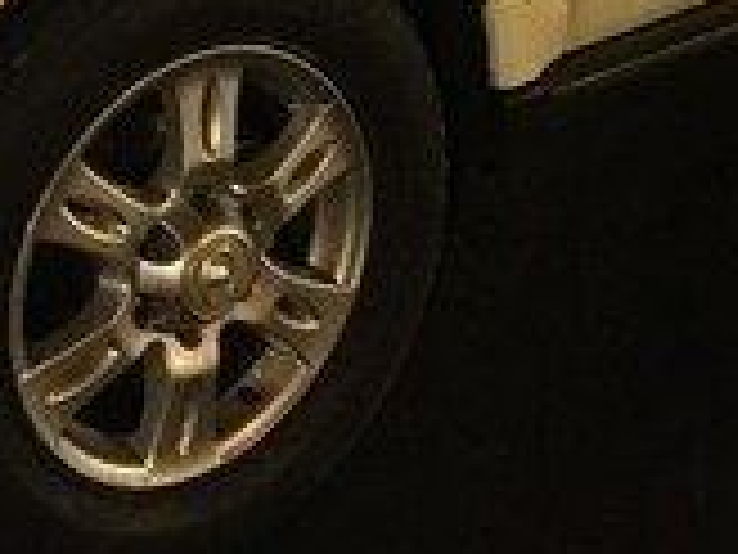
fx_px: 2494
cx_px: 396
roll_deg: -0.7
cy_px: -340
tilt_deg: -11.5
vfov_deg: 11.9
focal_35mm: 117
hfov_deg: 16.8
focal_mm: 4.15
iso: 320
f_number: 2.2
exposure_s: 1/17
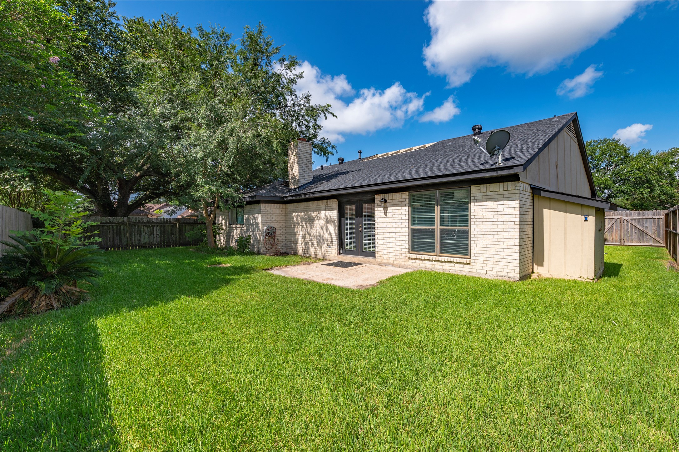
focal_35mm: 15
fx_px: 283
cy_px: 226
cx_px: 340
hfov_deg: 100.4
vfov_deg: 77.2
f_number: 13
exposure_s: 1/320
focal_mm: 15
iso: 125
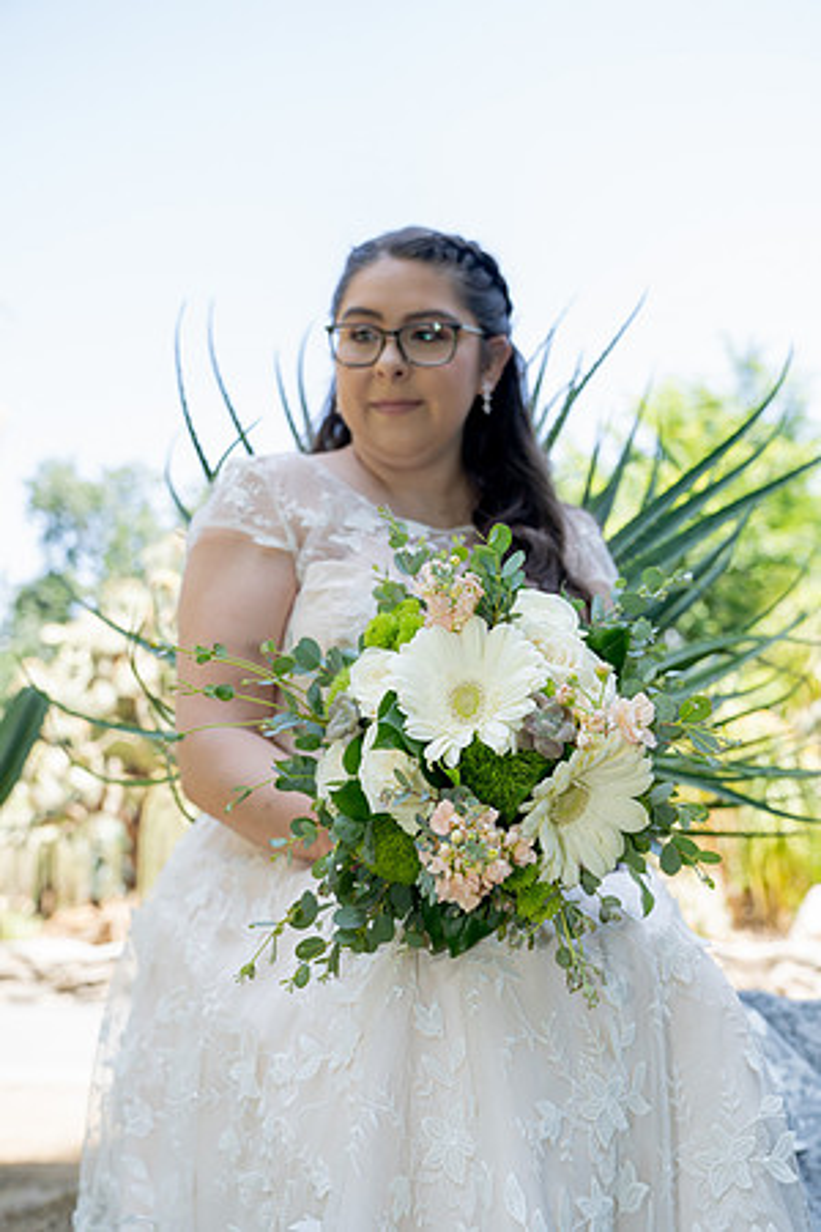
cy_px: 616
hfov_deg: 35.1
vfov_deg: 50.7
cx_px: 410
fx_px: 1300
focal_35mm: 38
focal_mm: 38
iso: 250
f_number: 4
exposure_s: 1/250
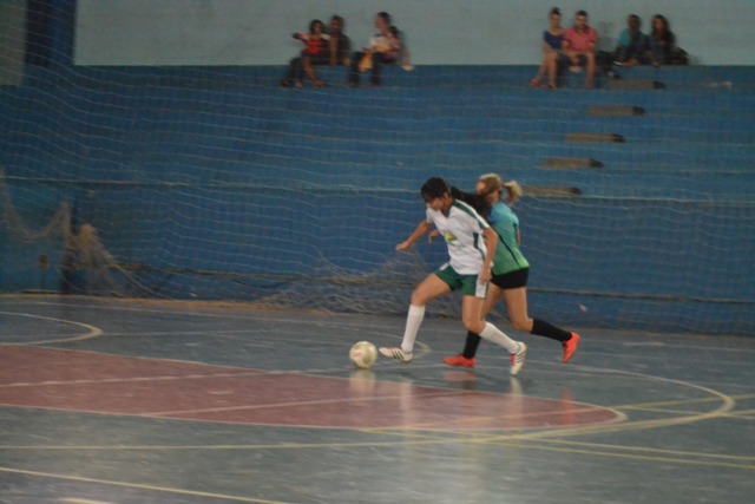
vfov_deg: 13.0
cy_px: 252
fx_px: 2202
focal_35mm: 105
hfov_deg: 19.5
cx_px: 378
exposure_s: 1/125
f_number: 4
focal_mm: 70
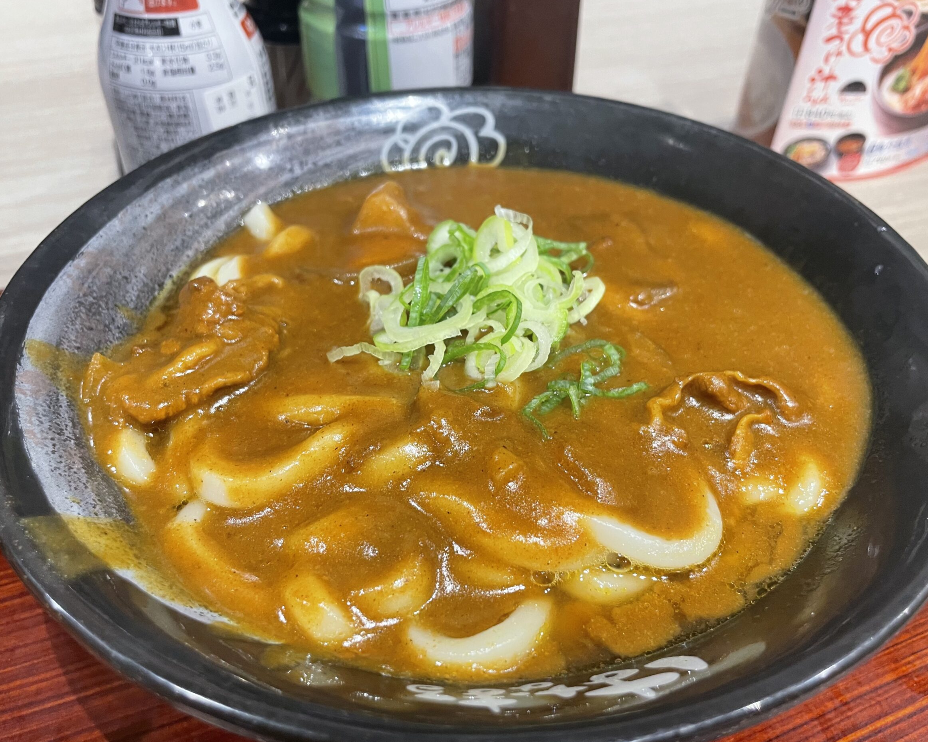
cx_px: 467
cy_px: 380
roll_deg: -0.7
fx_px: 769
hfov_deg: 62.2
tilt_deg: -43.0
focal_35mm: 28
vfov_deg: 51.5
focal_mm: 4.2
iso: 125
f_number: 1.6
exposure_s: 1/50
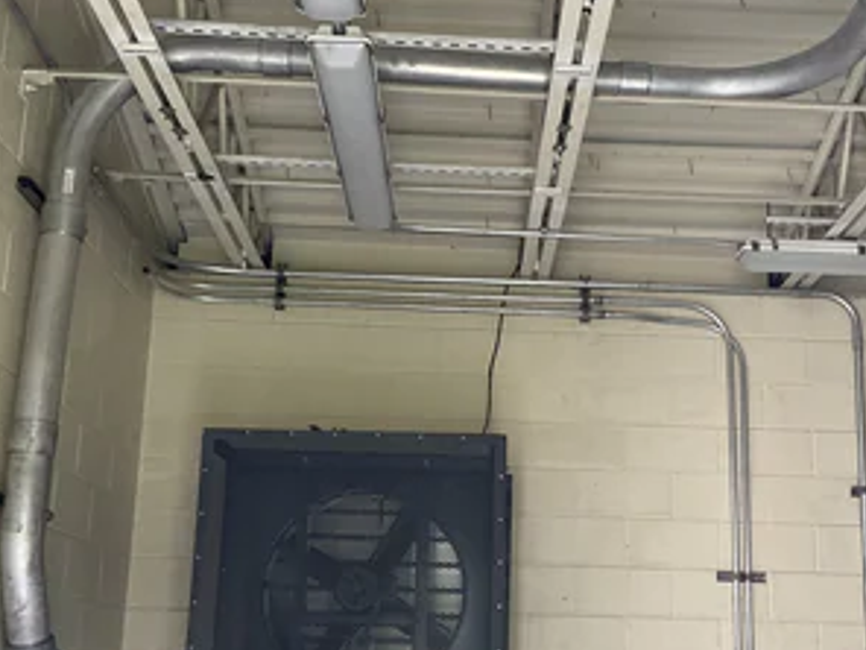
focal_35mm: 49
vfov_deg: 29.6
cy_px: 400
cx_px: 524
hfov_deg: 38.7
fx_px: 1226
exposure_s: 1/60
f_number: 1.8
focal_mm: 3
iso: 80
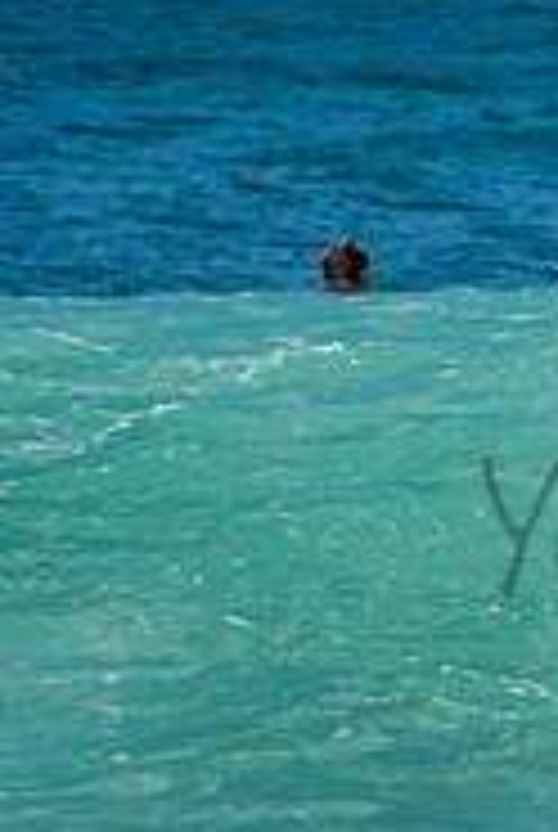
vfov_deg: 1.1
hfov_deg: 0.7
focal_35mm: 1878
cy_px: 488
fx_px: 43498
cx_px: 945
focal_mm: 400
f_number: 5.6
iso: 320
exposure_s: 1/2000
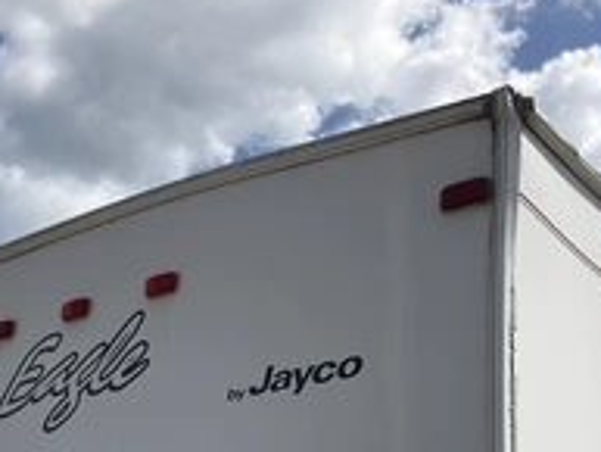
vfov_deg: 23.4
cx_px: 274
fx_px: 1042
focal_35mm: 60
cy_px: 449
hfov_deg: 32.1
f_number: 1.8
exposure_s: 1/3534
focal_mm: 3
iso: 25
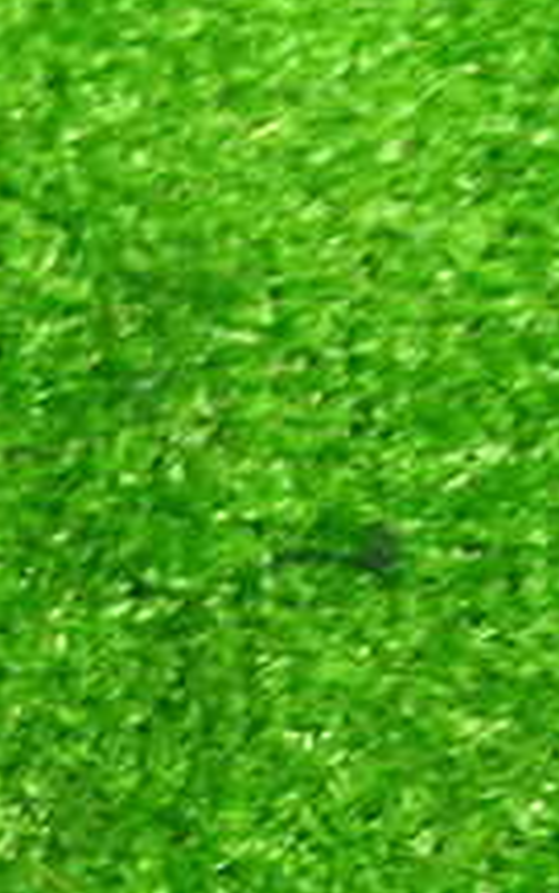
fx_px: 2141
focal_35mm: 88
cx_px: -522
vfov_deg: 23.5
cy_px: 407
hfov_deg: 13.1
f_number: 2.3
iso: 320
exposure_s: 1/30
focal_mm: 5.4
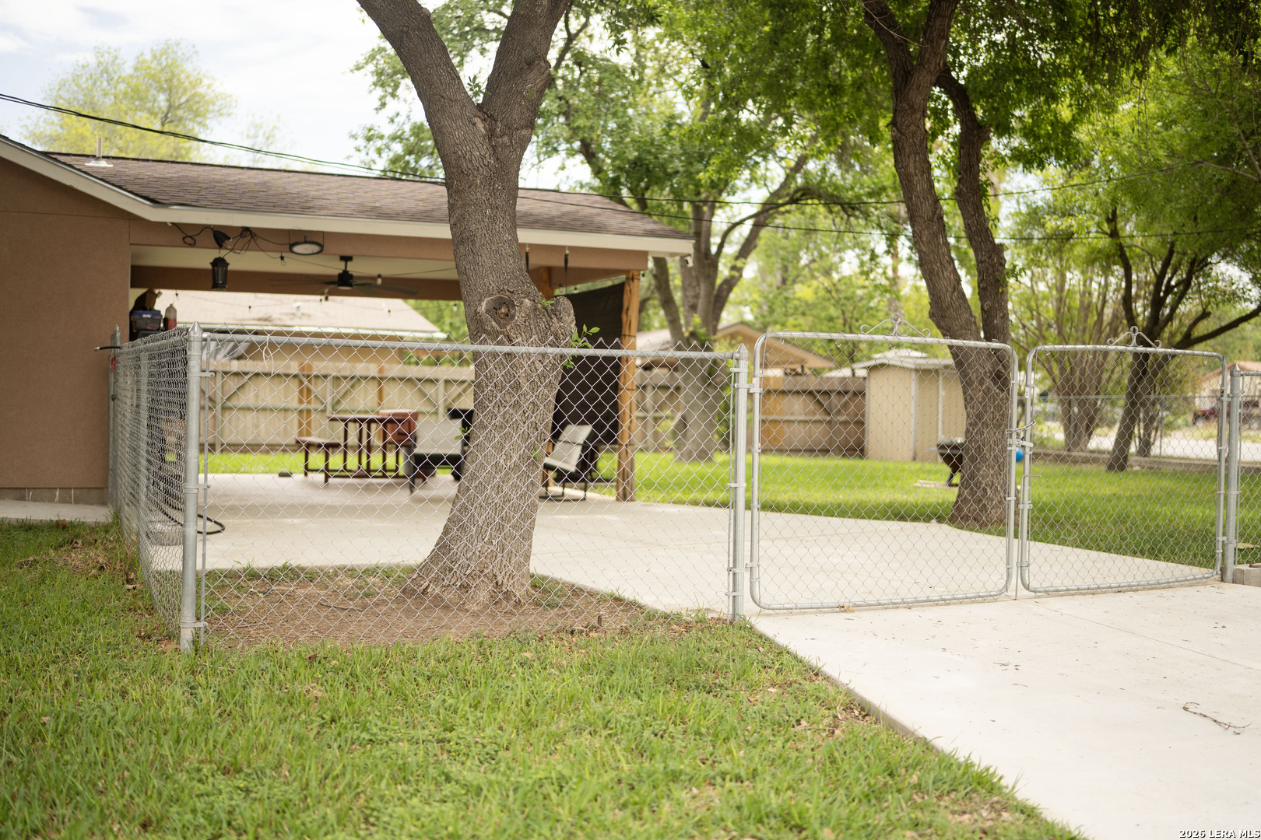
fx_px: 1226
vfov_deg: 37.9
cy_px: 420
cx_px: 630
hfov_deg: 54.4
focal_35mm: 35
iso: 125
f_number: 1.2
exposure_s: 1/5000
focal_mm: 35
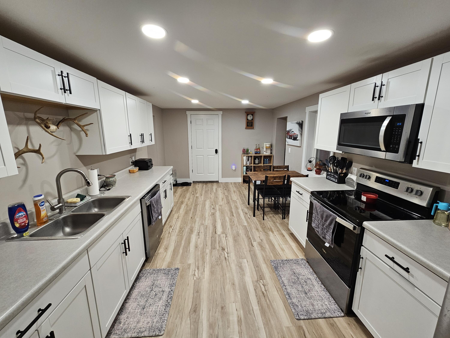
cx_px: 225
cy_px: 169
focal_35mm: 13
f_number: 2.2
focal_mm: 2.2
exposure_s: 1/60
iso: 160
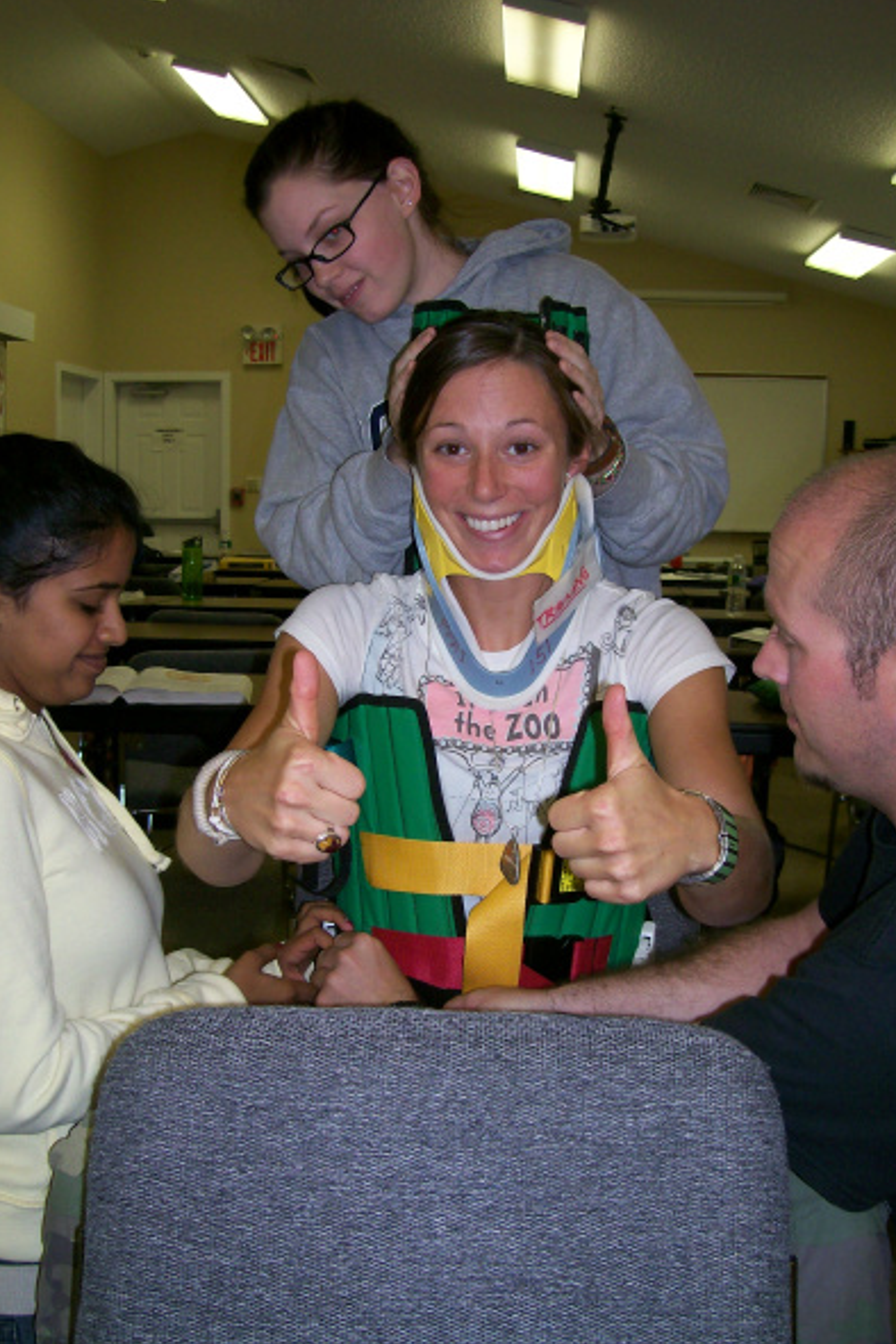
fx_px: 1419
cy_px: 664
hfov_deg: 35.0
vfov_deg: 50.7
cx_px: 400
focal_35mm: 38
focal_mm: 6
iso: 80
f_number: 2.7
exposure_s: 1/64
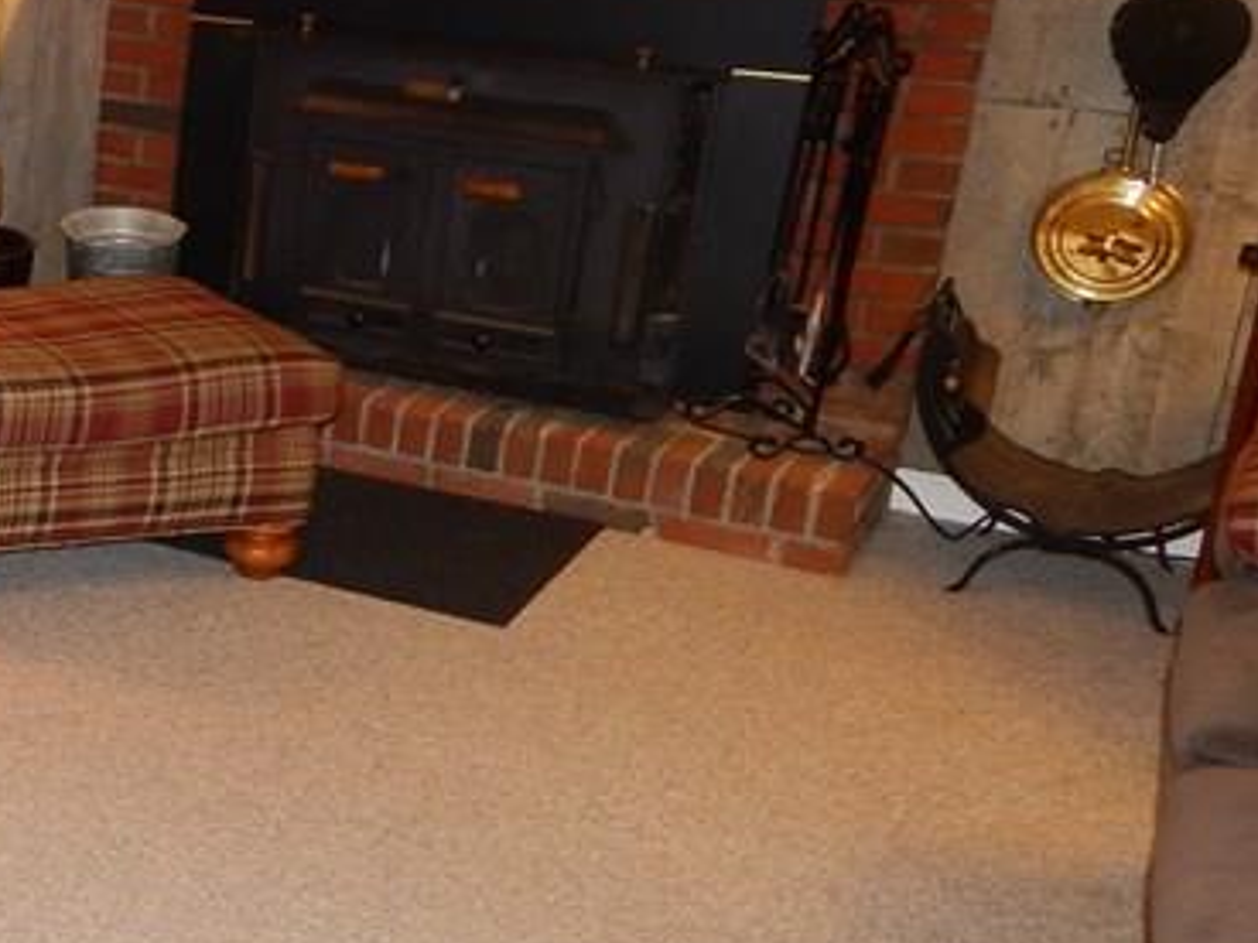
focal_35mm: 64
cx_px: -431
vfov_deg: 22.9
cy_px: 441
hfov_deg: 25.5
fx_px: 2326
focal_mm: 4
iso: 200
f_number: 3
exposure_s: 1/30
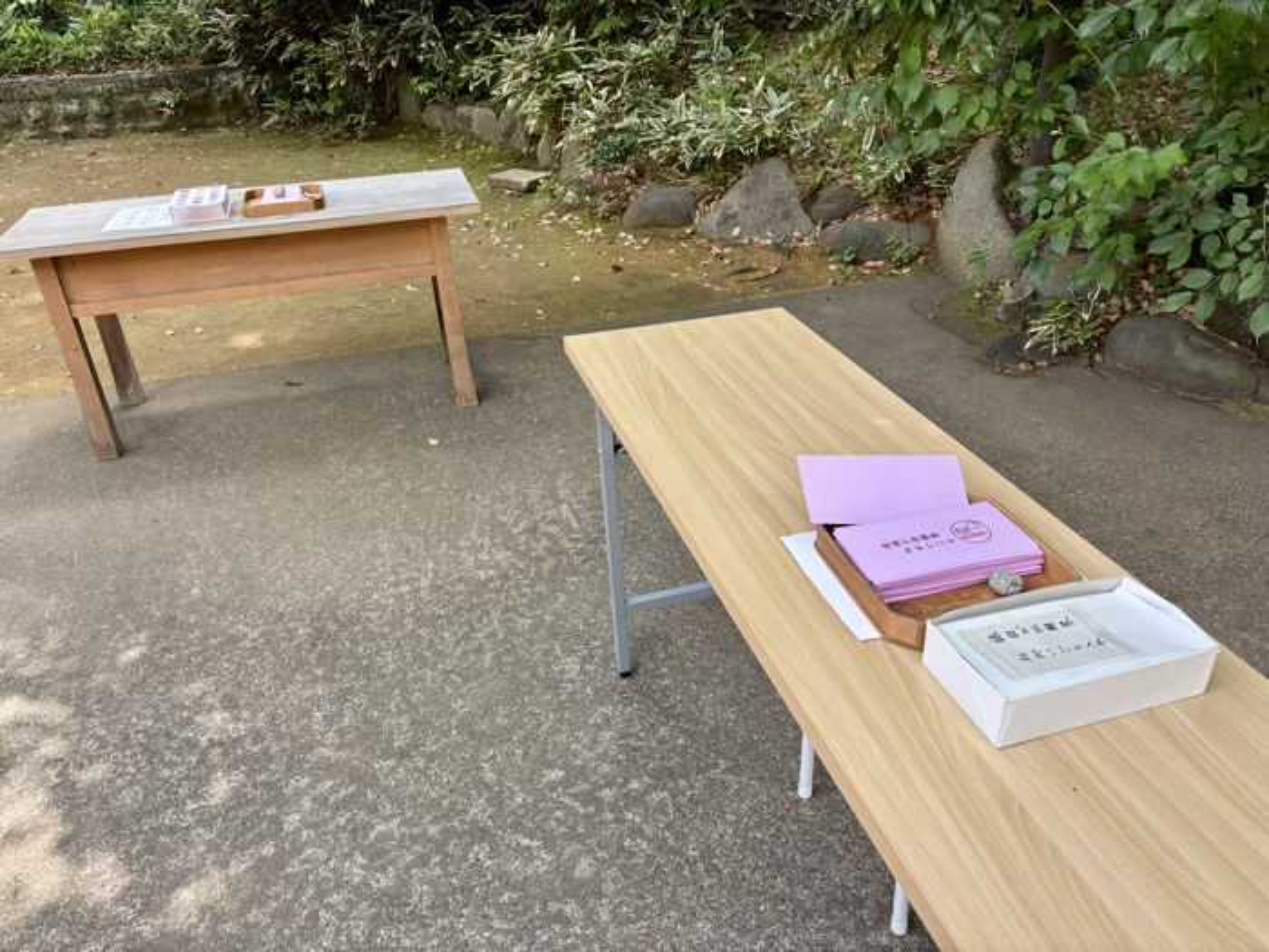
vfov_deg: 53.1
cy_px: 476
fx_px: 953
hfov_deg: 67.3
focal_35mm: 26
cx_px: 634
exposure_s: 1/238
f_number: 1.6
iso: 40
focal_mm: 5.96
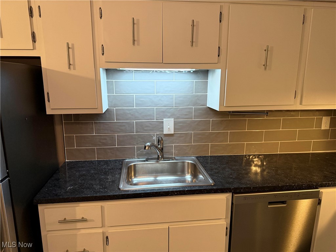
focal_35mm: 24
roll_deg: +0.0
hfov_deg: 71.6
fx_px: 233
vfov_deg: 56.8
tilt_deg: -12.5
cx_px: 168
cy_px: 126
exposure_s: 1/60
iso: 500
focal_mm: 6.76
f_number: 1.78
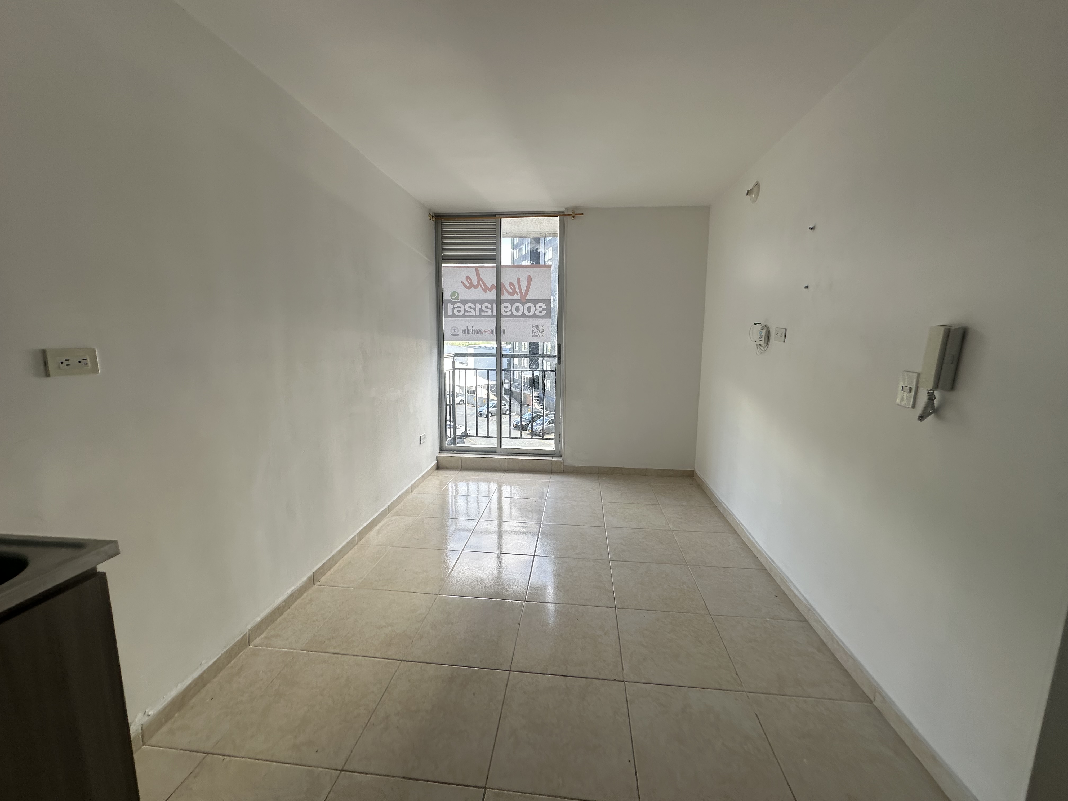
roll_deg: +0.6
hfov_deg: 102.1
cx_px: 534
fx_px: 432
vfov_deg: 85.7
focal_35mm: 14
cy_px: 400
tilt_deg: -4.9
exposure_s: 1/161
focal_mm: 2.22
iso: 40
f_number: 2.2
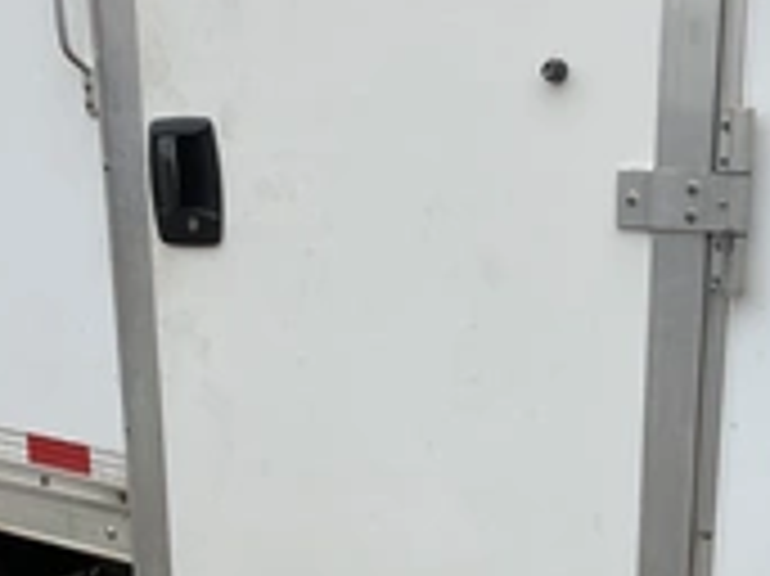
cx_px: 441
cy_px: 468
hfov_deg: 28.5
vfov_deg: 21.3
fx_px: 1512
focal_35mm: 68
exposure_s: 1/1221
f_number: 1.8
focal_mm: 3
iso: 25
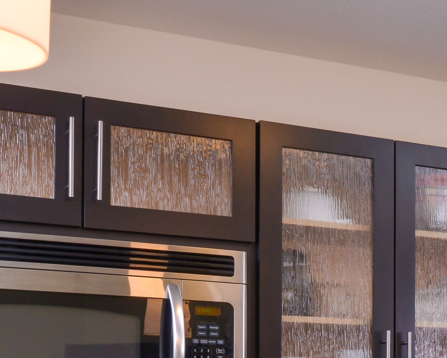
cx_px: 591
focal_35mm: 91
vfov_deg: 16.0
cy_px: 473
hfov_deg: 19.3
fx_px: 1204
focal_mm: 24
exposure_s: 1/40
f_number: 13
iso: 640
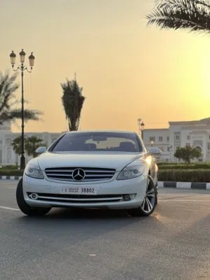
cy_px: 140
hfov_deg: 19.1
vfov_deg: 25.3
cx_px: 105
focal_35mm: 77
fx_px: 623
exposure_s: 1/172
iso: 32
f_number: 2.8
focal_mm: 9
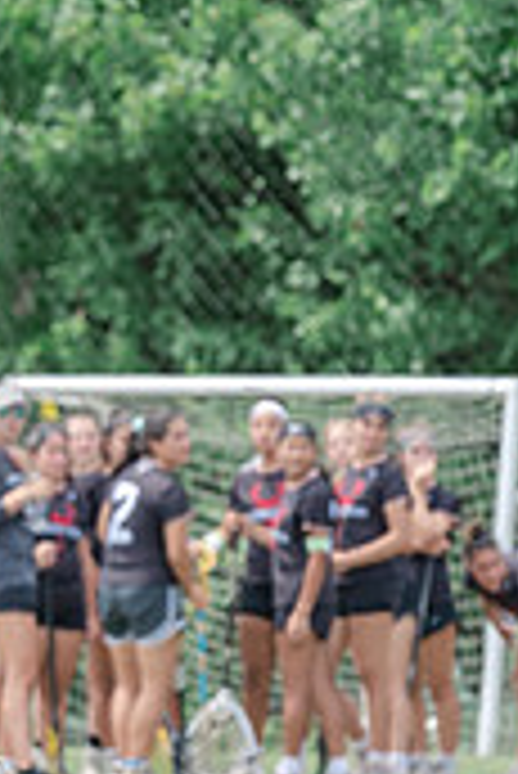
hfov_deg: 1.3
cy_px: 597
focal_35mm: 1093
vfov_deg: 1.9
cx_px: -140
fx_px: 23541
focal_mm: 200
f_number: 4
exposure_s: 1/1000
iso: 250
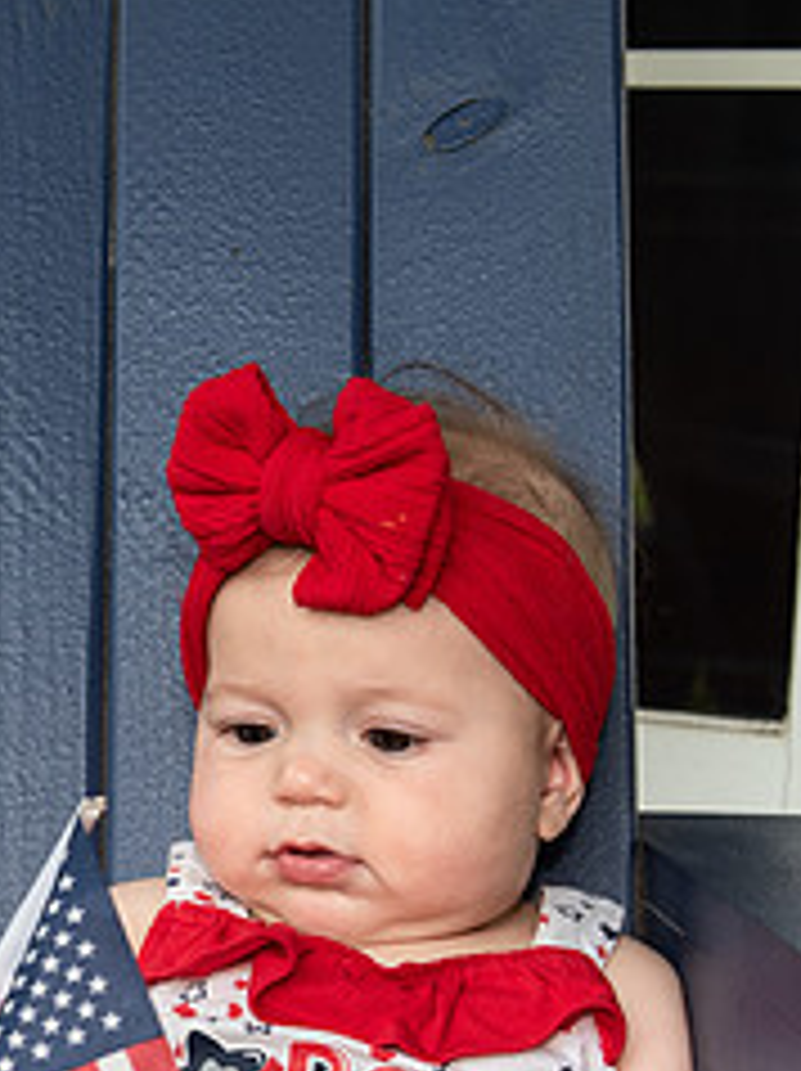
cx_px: -120
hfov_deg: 12.0
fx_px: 3740
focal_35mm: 121
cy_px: 834
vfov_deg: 16.2
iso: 400
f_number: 5.6
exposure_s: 1/125
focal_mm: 38
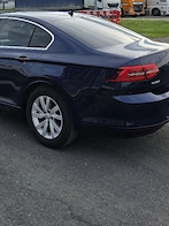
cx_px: 49
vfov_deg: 37.4
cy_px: 17
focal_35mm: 47
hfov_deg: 30.5
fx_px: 306
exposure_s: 1/10000
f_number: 1.7
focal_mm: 6.3
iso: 80
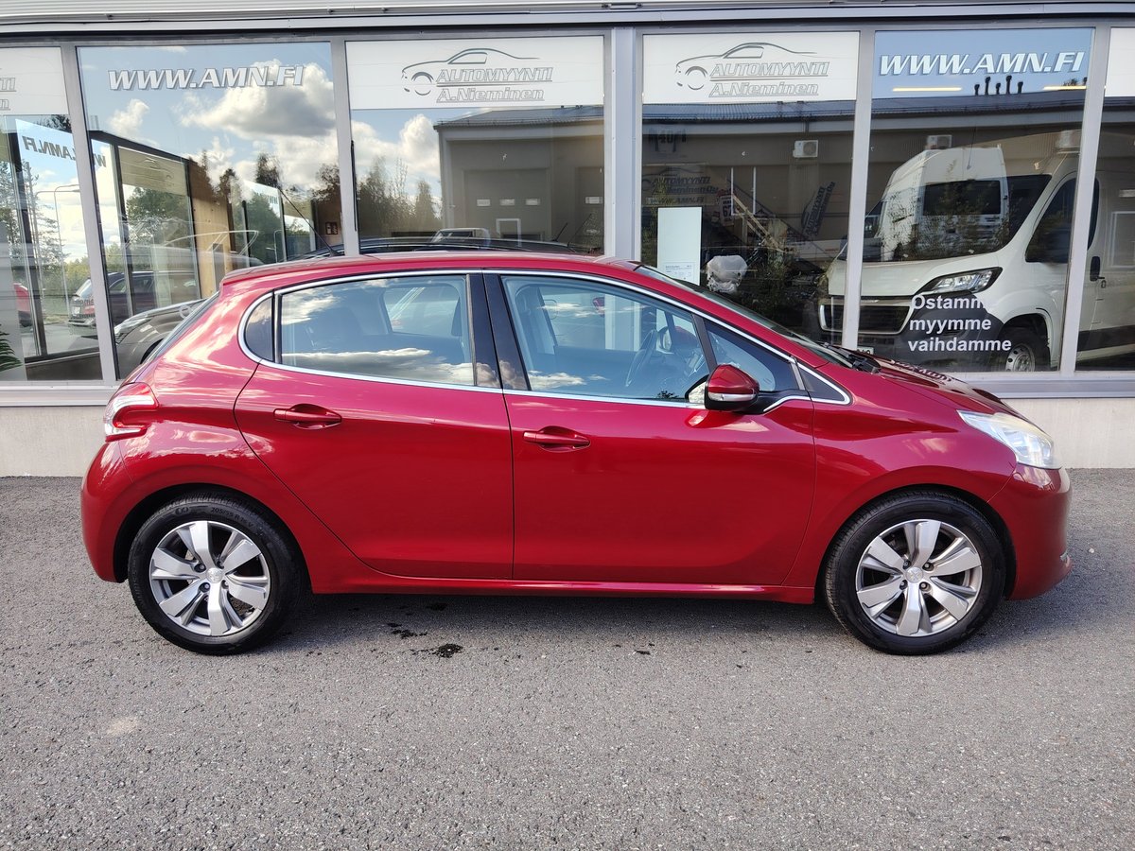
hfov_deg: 71.6
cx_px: 568
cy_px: 426
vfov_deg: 56.8
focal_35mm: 24
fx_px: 787
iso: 100
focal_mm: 5.25
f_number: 1.75
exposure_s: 1/205
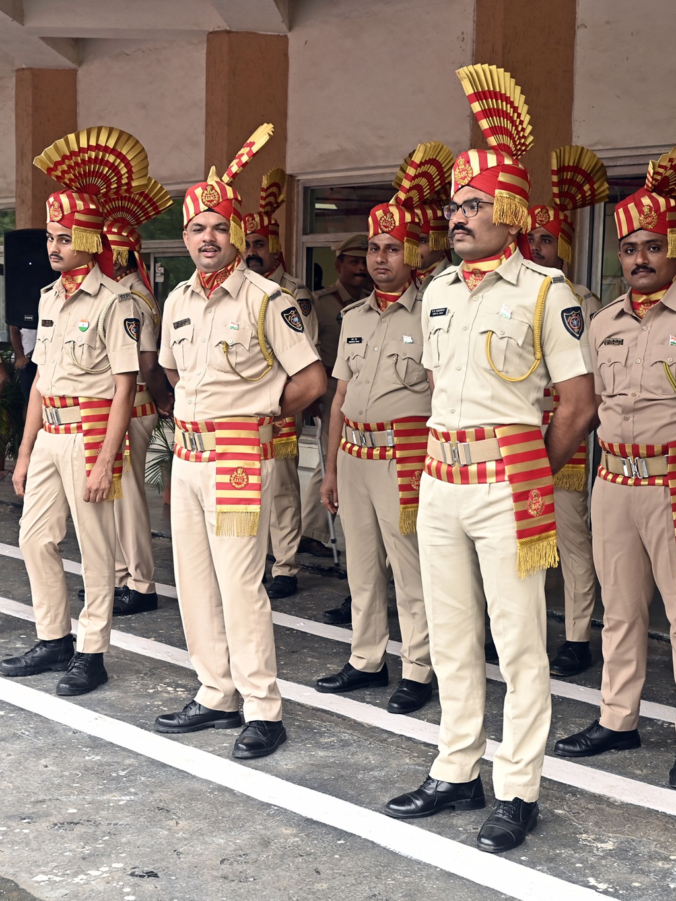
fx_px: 1406
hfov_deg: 26.9
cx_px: 457
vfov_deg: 35.5
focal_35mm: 54
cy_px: 449
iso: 400
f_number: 5.6
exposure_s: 1/125
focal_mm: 37
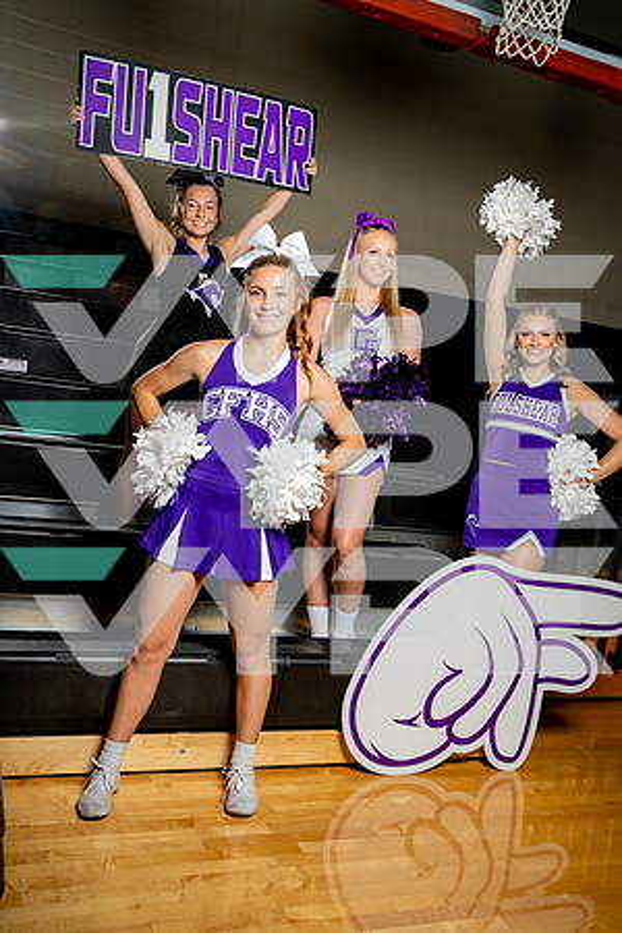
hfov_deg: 40.0
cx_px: 311
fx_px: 855
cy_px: 466
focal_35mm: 33
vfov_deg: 57.2
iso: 100
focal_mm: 33
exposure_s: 1/250
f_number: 6.3
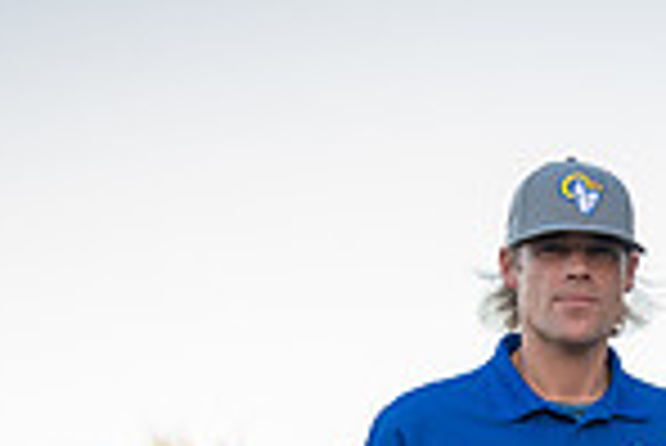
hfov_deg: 7.5
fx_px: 5092
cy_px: 836
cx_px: 626
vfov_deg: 4.9
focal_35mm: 275
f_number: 2.8
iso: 320
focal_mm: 70
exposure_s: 1/320
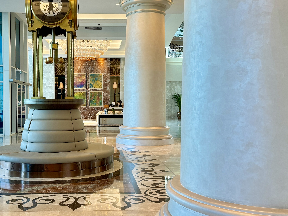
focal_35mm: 41
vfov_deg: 35.1
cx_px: 104
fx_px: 341
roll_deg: -0.3
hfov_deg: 45.3
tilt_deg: -2.8
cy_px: 108
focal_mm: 6.86
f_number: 1.78
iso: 200
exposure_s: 1/80
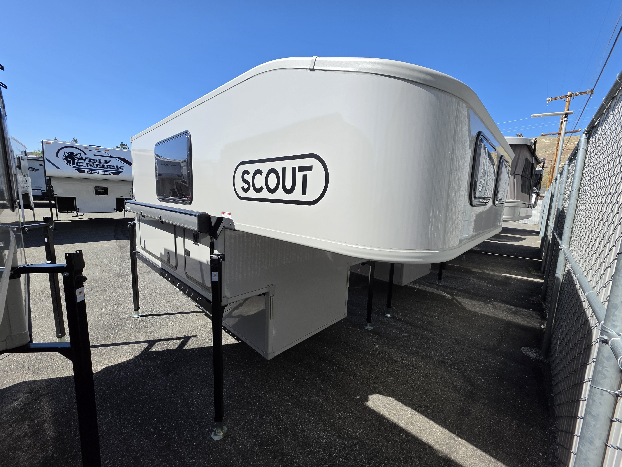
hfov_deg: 106.2
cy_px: 234
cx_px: 311
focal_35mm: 13
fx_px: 234
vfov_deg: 89.9
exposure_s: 1/1170
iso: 32
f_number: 1.9
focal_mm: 2.2
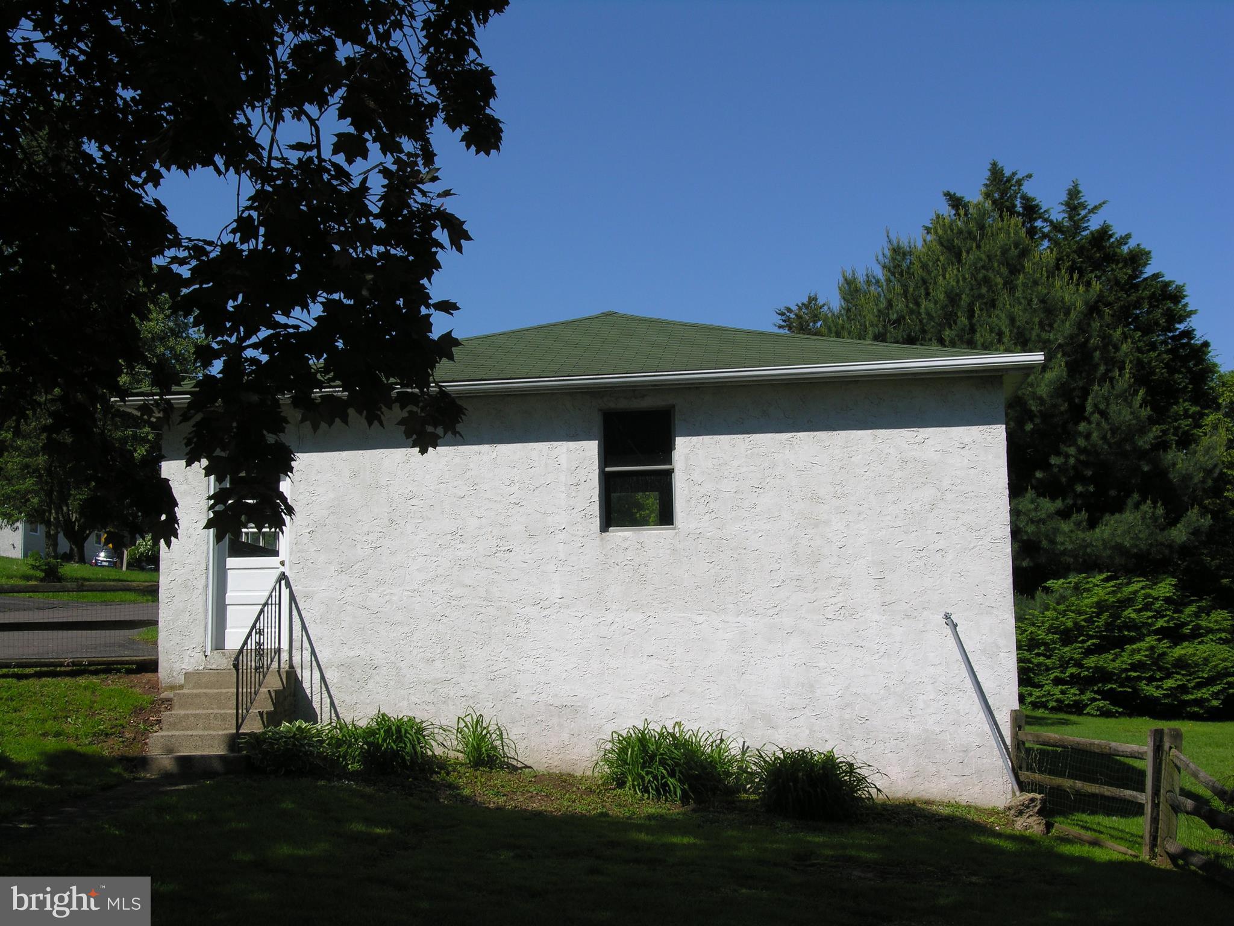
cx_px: 617
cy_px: 463
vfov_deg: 32.2
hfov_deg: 42.1
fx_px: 1604
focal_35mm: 45
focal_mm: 11.5
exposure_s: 1/285
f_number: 6.7
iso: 50
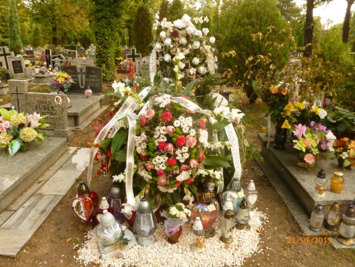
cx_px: 178
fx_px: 287
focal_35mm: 28
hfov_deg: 63.4
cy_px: 134
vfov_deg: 49.7
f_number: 3.3
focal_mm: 5
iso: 200
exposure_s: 1/320
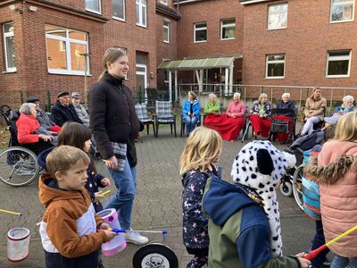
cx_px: 178
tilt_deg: -7.7
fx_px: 289
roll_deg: -0.7
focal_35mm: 28
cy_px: 134
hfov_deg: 63.4
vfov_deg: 49.7
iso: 40
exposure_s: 1/121
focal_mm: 3.99
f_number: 1.8
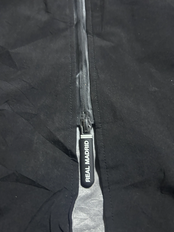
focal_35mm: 27
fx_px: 181
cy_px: 115
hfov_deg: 51.4
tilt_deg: -64.0
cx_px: 85
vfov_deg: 65.3
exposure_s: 1/25
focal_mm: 5.7
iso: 640
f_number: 1.5
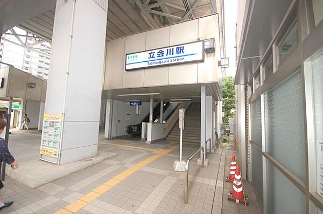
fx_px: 134
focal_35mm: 15
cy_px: 107
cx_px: 162
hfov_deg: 100.5
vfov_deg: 77.1
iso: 400
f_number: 4
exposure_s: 1/160
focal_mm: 10
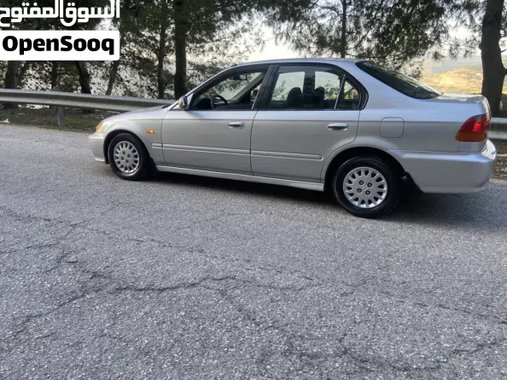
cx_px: 248
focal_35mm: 28
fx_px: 410
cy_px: 183
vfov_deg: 49.8
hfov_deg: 63.4
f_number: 1.8
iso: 32
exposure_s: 1/122
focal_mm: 4.25
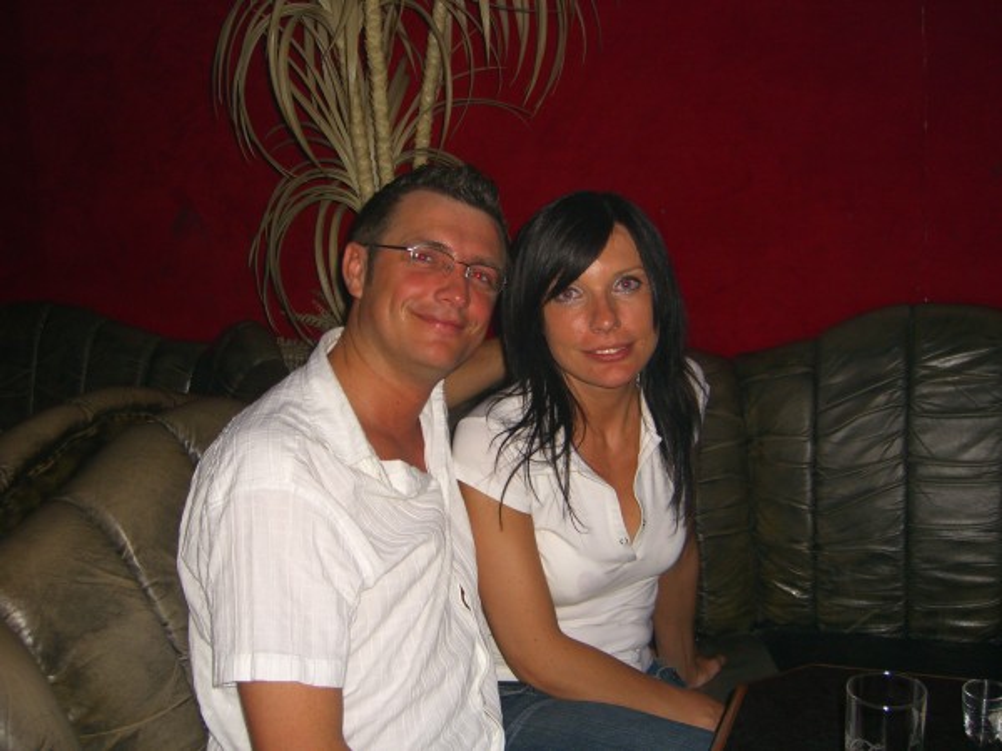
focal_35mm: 38
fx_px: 1100
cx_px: 501
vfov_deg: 37.7
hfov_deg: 49.0
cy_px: 376
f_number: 2.8
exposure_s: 1/60
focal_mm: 7.9
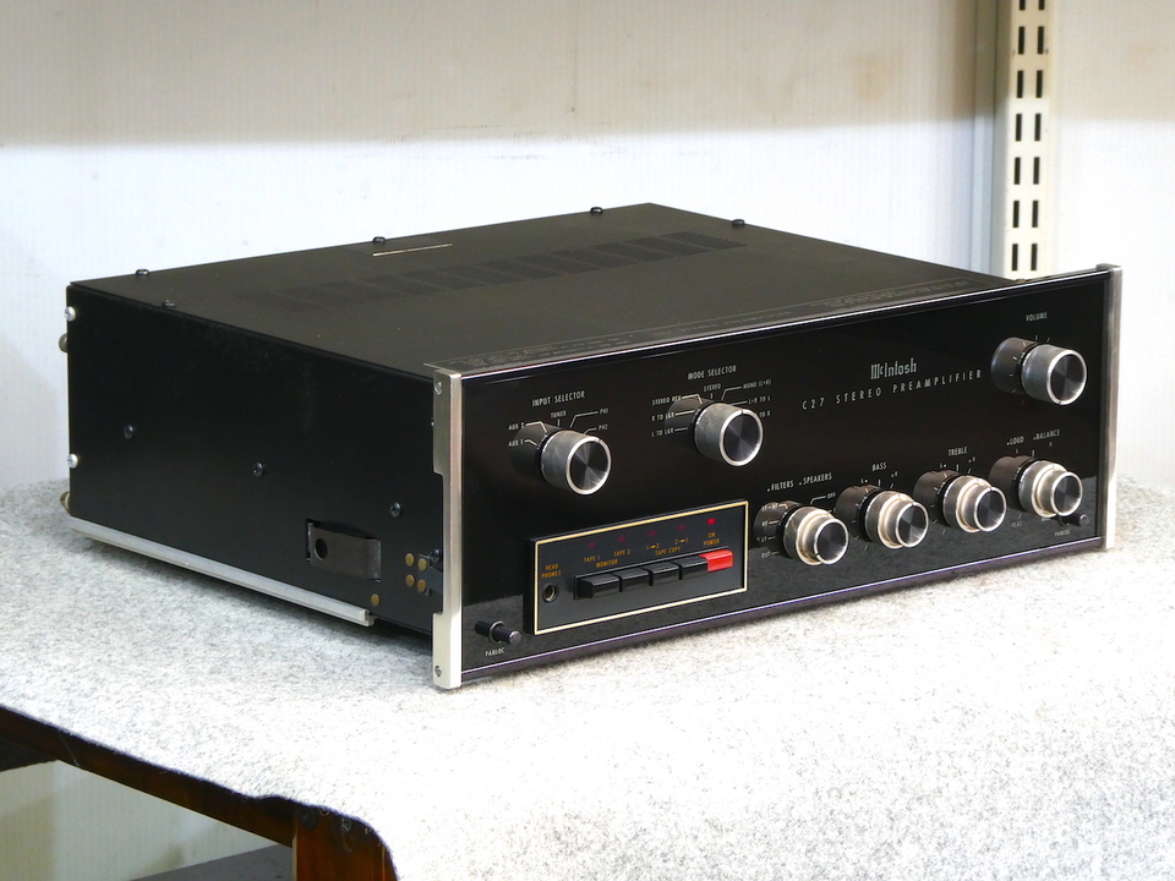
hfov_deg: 13.8
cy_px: 440
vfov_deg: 10.4
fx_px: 4854
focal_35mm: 143
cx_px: 588
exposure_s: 1/10
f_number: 5.4
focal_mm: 25.6
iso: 200
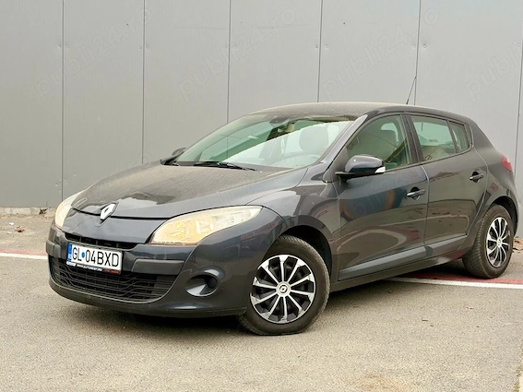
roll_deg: -1.1
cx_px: 273
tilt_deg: -5.3
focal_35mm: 55
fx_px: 831
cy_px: 200
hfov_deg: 34.9
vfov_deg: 26.5
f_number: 1.6
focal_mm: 5.96
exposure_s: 1/121
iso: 32
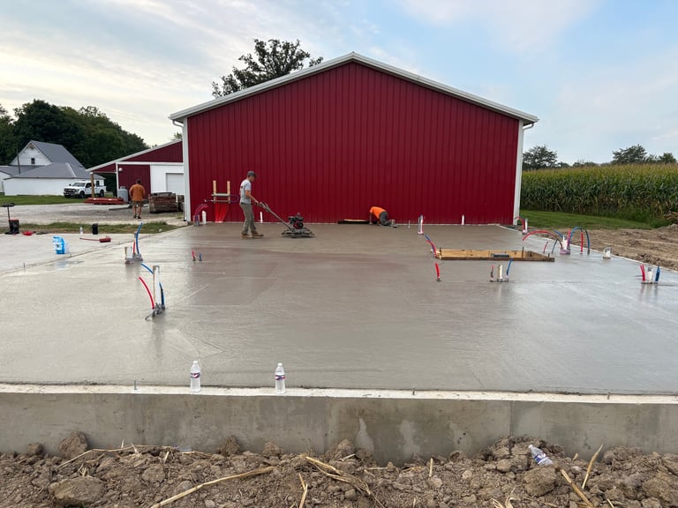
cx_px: 339
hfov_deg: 67.3
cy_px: 254
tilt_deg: -8.3
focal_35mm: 26
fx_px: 509
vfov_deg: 53.1
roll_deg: +0.0
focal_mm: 5.96
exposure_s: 1/731
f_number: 1.6
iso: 50
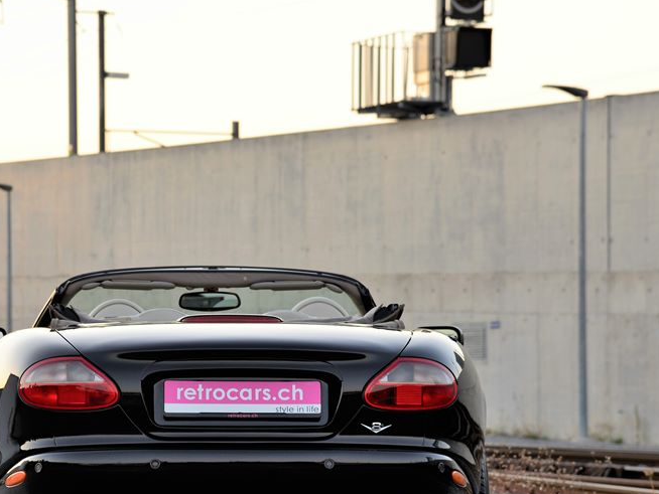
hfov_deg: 11.7
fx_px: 3219
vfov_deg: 8.8
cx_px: 235
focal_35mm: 169
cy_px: 313
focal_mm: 120
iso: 500
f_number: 6.3
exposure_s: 1/50
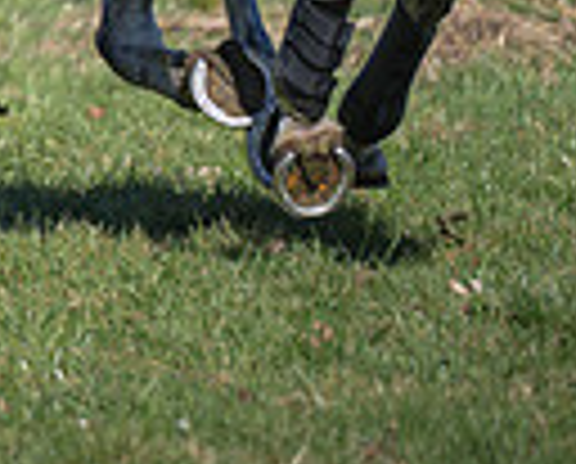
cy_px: -619
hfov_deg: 1.8
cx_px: -706
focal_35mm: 1089
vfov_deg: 1.4
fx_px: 18607
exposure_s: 1/1600
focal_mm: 185
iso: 400
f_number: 2.8
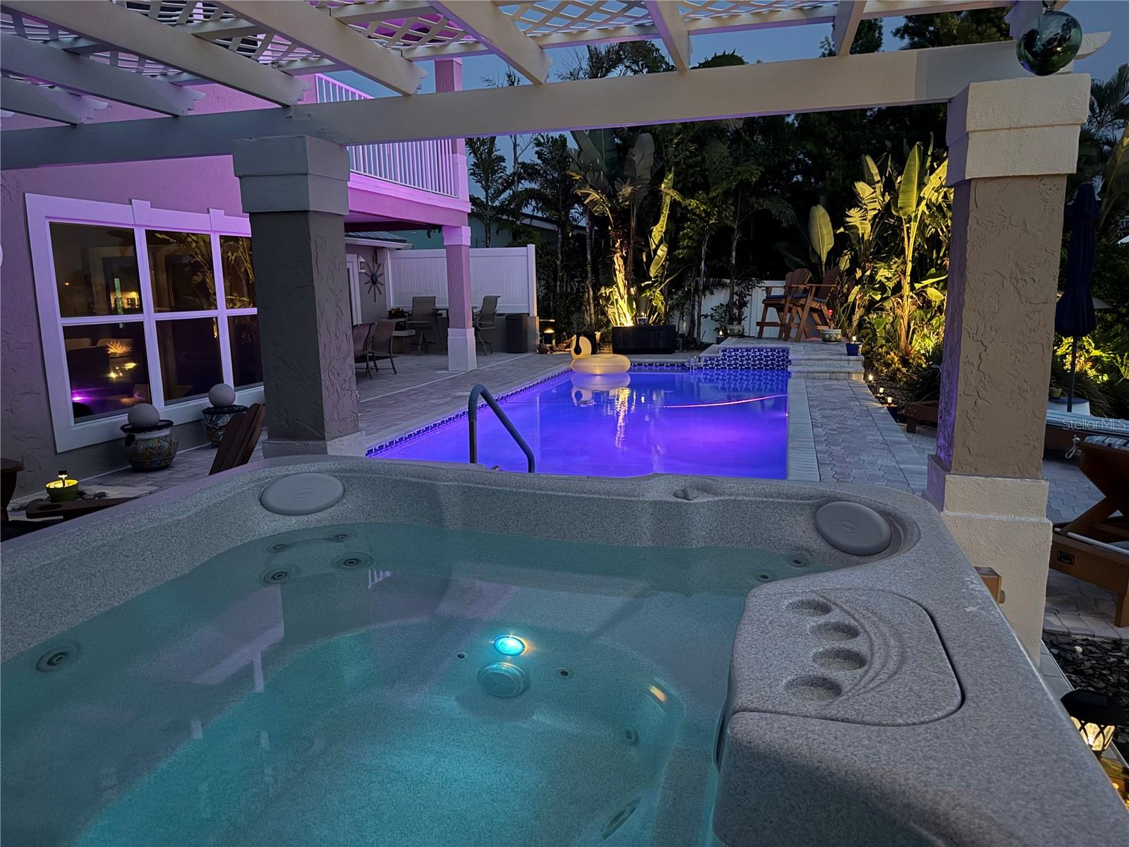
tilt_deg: -9.6
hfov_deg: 71.6
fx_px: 783
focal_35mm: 24
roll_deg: +1.2
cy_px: 424
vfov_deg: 56.8
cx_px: 564
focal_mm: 6.76
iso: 1600
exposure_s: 1/20
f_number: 1.78
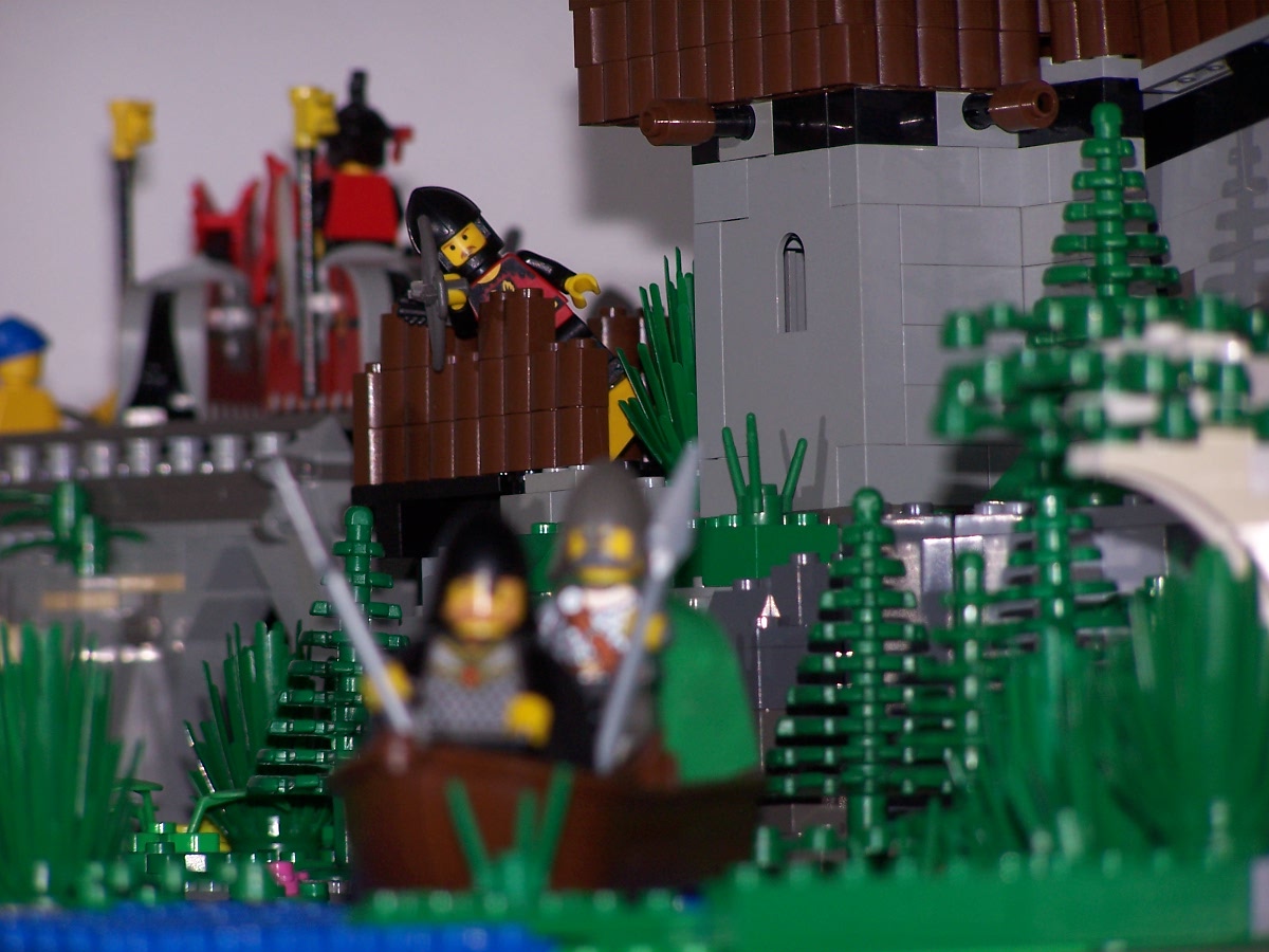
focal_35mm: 268
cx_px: 634
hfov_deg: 7.4
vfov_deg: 5.5
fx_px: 9825
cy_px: 476
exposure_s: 1/180
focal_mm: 44.4
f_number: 3.6
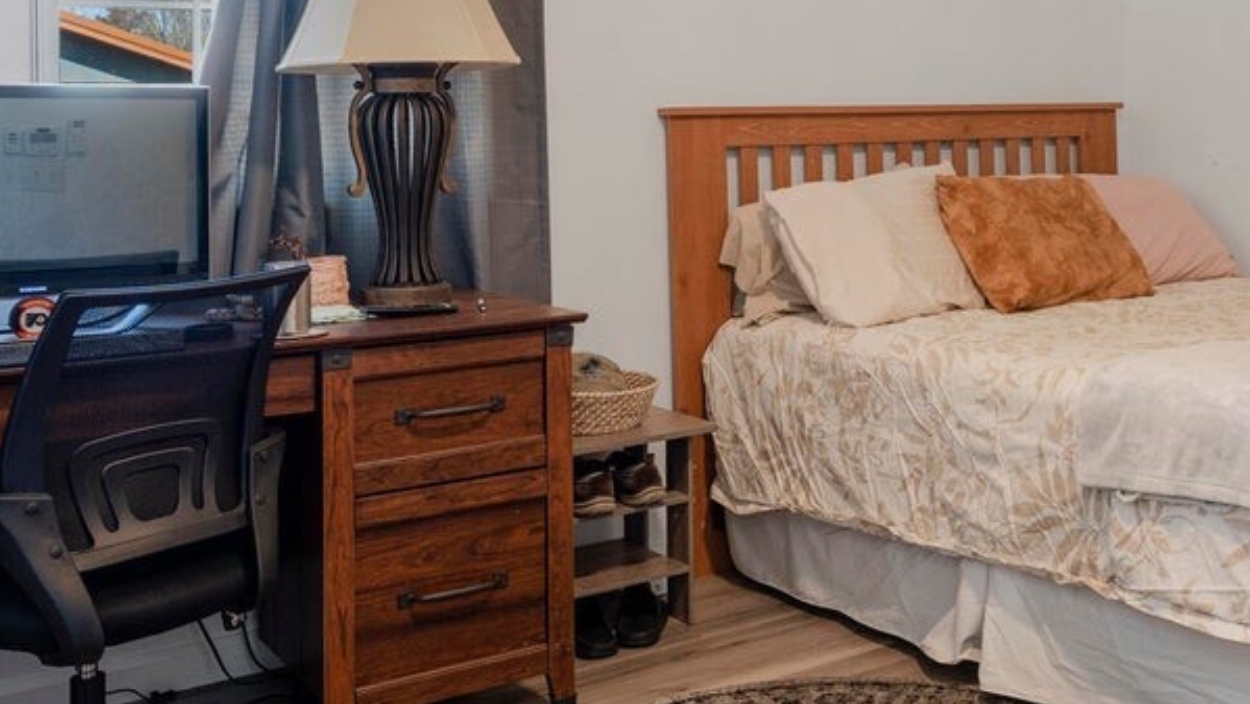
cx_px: 854
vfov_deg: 27.2
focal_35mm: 43
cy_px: 136
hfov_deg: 46.5
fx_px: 1425
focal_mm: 16
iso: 160
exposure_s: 1/1.67
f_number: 8
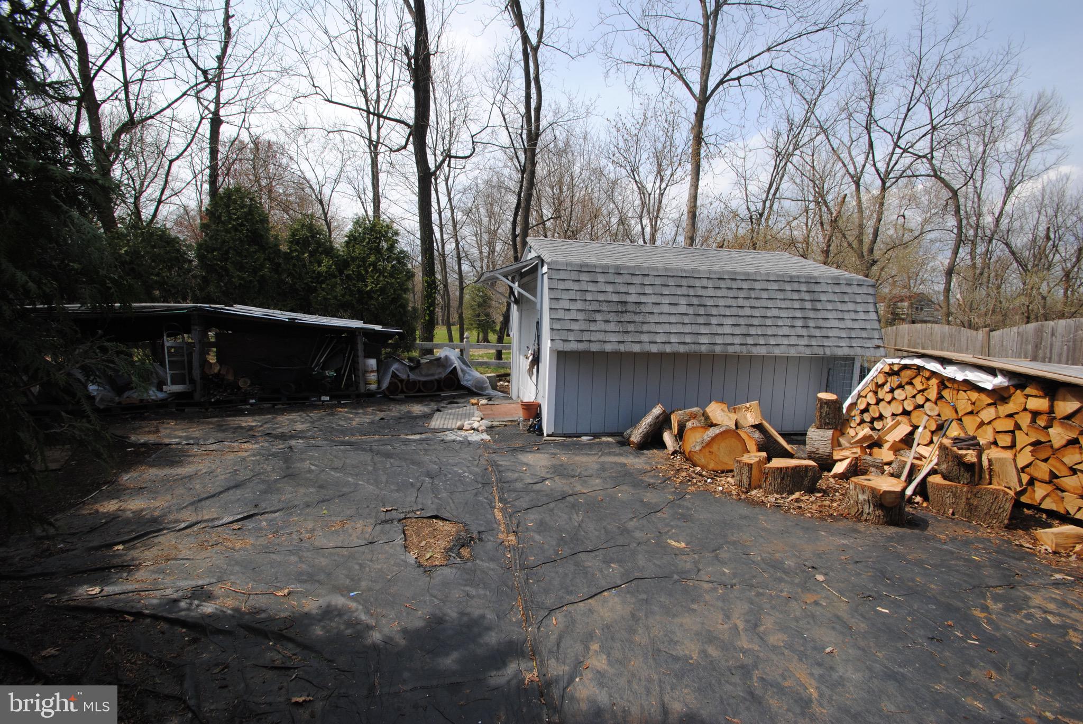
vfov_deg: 77.5
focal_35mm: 15
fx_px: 452
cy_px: 362
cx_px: 542
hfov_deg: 100.3
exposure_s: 1/200
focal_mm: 10
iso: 100
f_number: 7.1
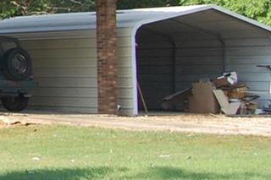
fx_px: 1016
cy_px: -58
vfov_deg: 9.9
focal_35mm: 135
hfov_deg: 12.2
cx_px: -373
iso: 320
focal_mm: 18
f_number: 5.6
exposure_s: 1/500
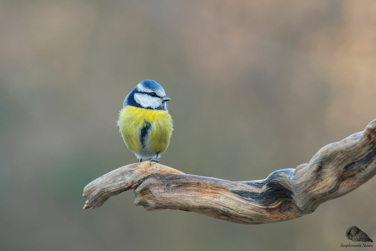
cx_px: 188
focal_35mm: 600
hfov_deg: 3.4
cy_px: 126
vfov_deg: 2.3
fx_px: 6266
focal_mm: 400
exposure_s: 1/60
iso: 400
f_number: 8
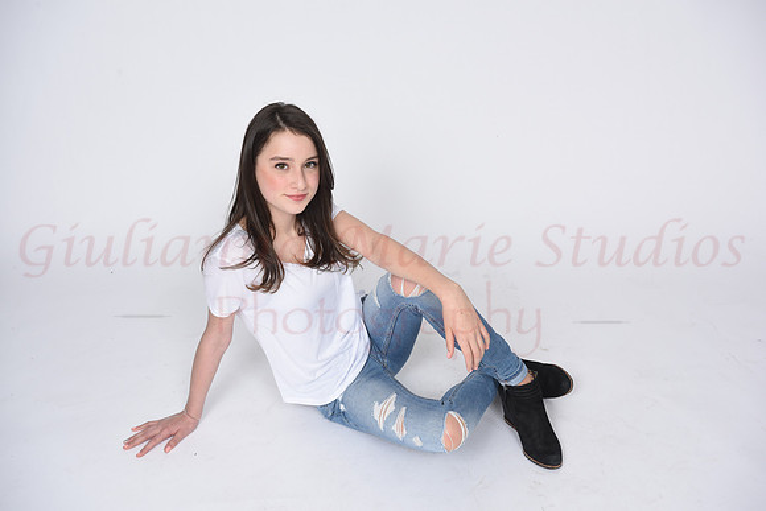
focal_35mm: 45
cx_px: 383
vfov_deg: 29.9
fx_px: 958
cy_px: 256
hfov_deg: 43.6
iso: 160
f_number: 8
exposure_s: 1/125
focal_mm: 45
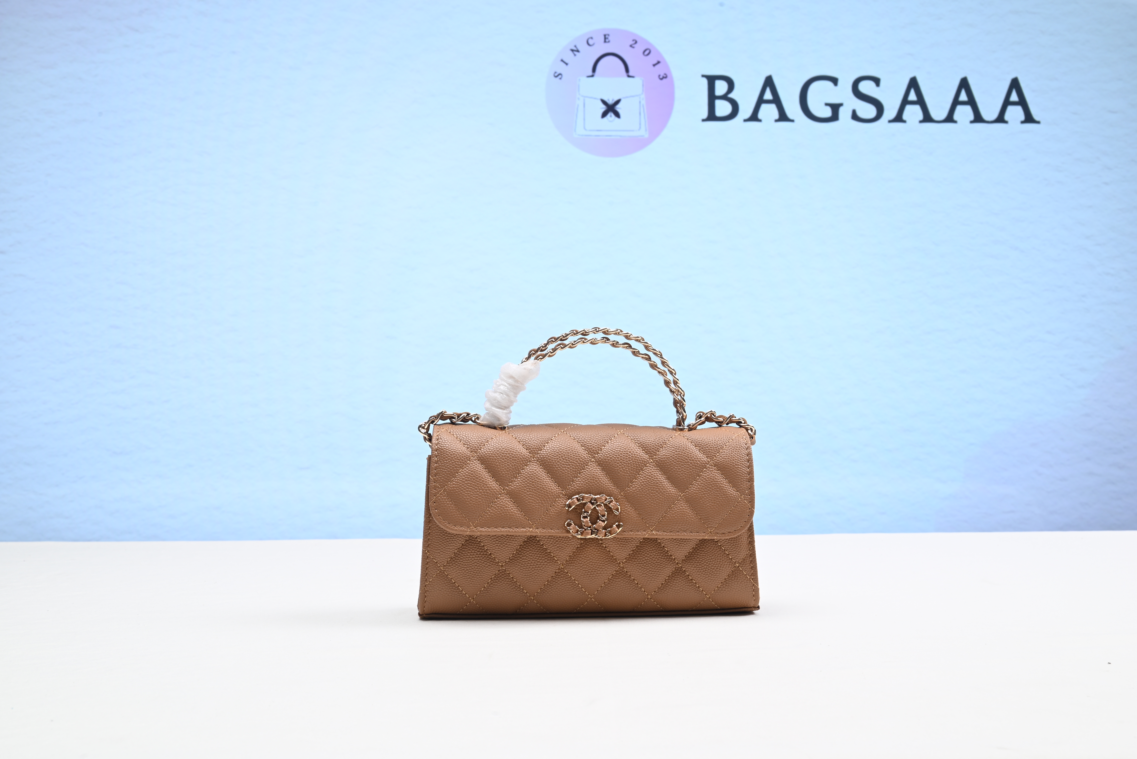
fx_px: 1201
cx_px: 568
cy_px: 380
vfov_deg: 35.1
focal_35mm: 38
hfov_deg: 50.7
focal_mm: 38
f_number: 16
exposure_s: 1/2
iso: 100
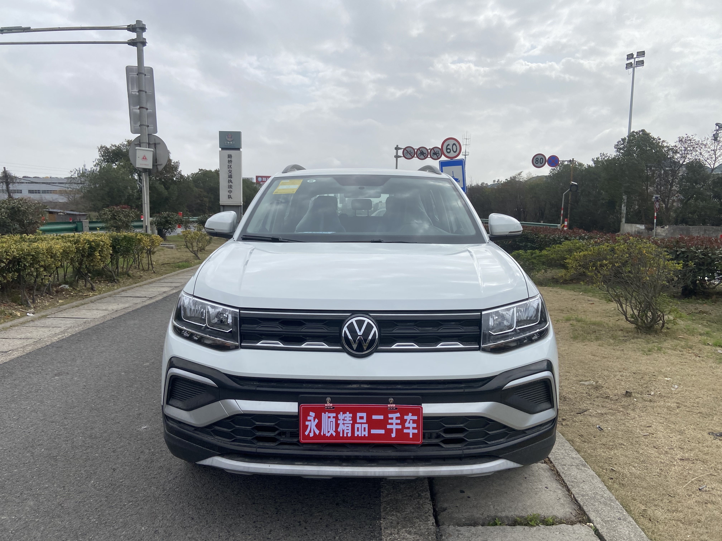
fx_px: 542
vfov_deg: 53.1
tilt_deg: -6.8
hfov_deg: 67.3
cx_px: 361
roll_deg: +0.2
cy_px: 270
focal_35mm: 26
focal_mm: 4.25
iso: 32
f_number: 1.8
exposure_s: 1/3846
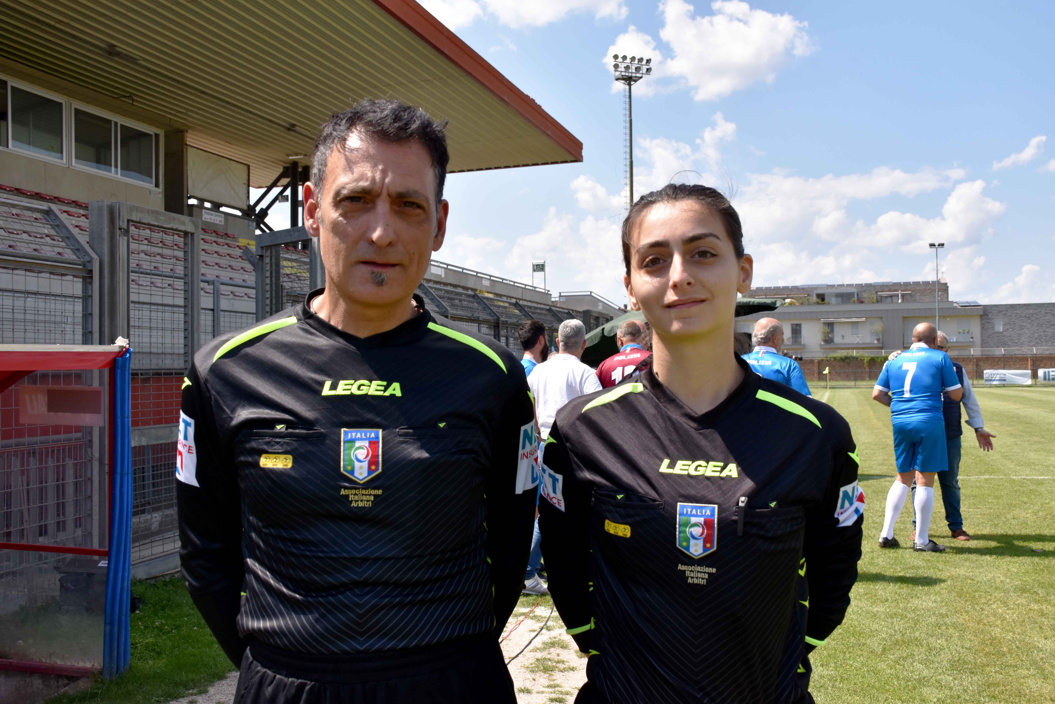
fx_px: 967
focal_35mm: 33
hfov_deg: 57.2
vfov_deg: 40.0
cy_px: 352
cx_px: 528
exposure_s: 1/1600
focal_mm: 22
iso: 400
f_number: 5.6
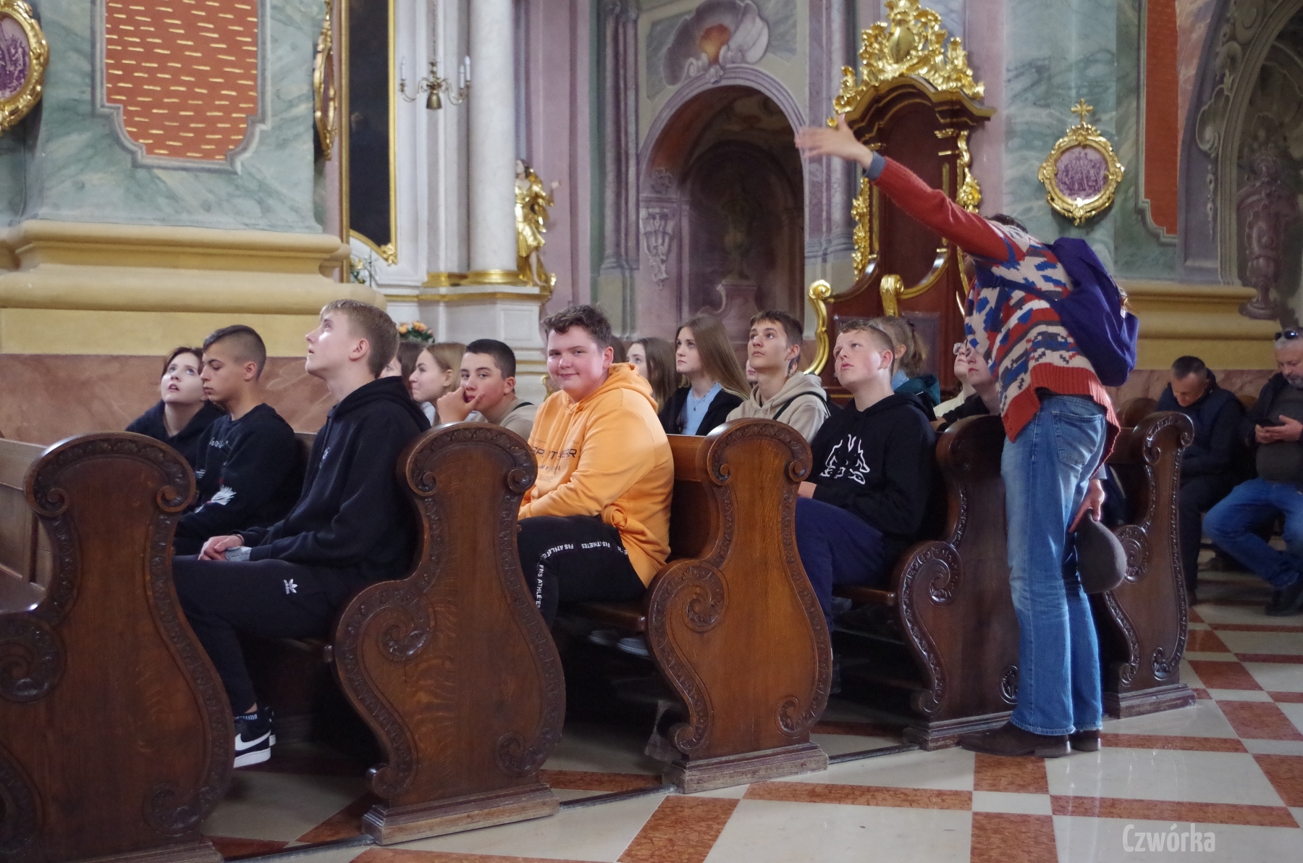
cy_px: 432
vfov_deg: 31.8
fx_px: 1517
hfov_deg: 46.5
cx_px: 652
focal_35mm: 42
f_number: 4
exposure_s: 1/30
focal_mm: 28.13
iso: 3200
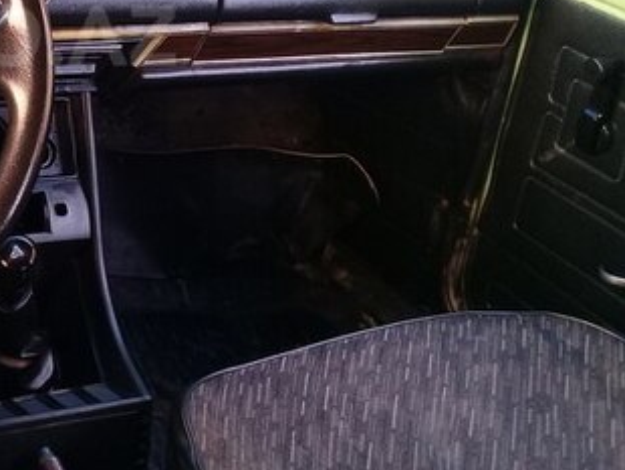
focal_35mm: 66
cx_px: -30
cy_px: 35
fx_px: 1193
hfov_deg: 27.3
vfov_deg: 21.7
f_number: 2.2
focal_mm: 3.3
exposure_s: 1/33
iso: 50
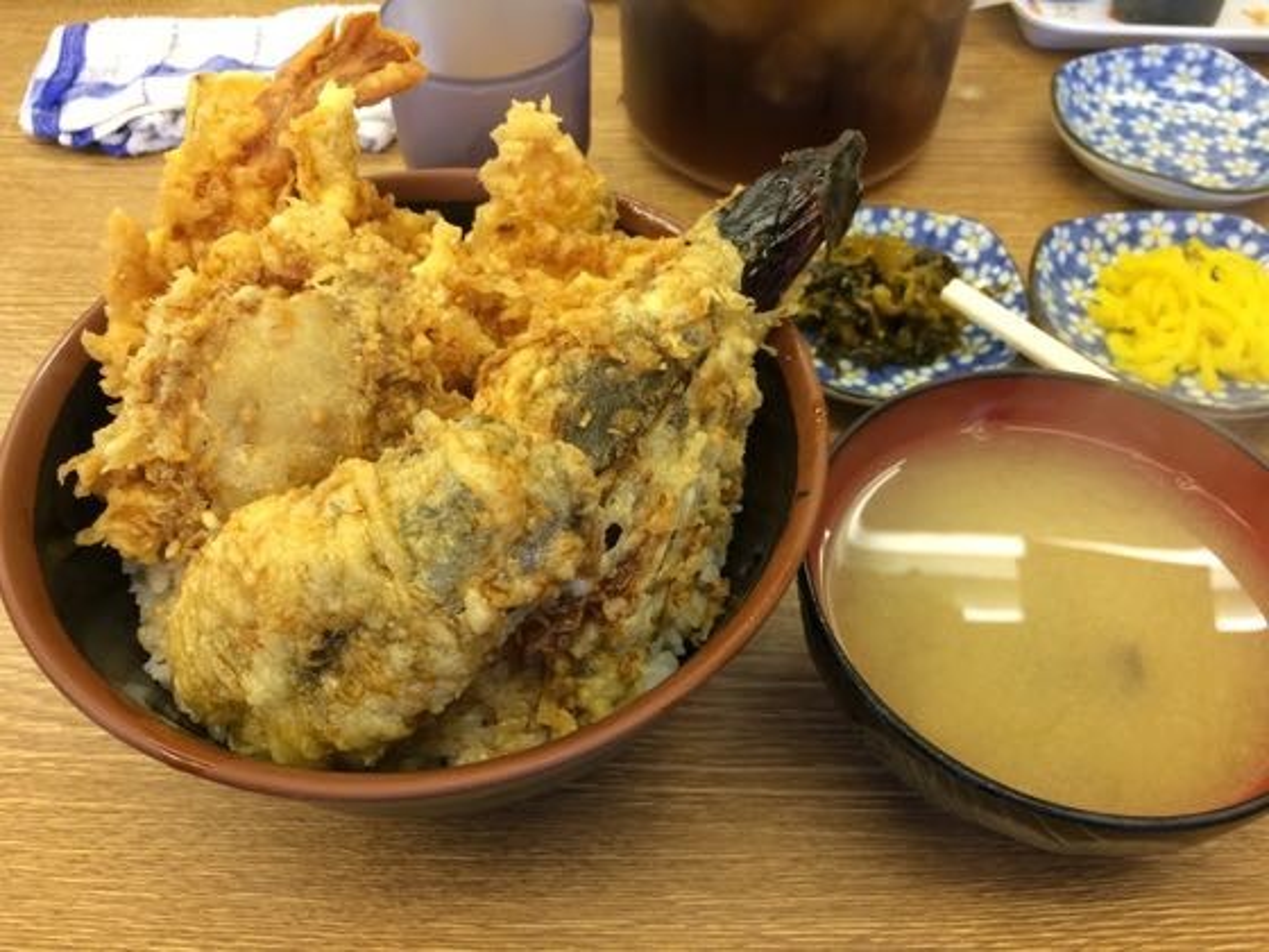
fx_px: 1063
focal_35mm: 29
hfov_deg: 61.7
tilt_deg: -51.8
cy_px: 476
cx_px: 634
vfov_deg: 48.2
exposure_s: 1/30
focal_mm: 4.15
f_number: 2.2
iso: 64
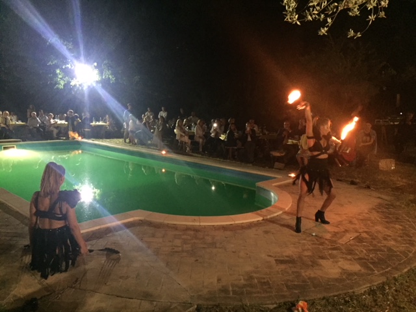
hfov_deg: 61.7
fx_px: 349
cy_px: 156
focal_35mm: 29
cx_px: 208
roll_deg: -1.9
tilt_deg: -7.8
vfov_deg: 48.2
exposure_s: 1/17
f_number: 2.2
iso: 400
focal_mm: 4.15
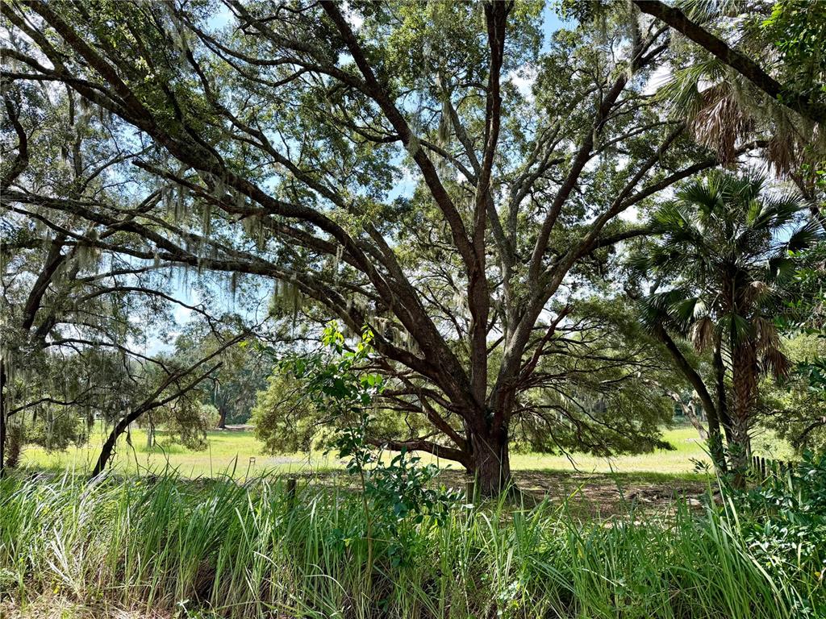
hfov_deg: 71.6
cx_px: 413
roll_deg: -3.3
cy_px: 310
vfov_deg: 56.8
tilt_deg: +7.2
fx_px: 573
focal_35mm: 24
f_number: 1.78
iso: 100
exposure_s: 1/1361
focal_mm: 6.76
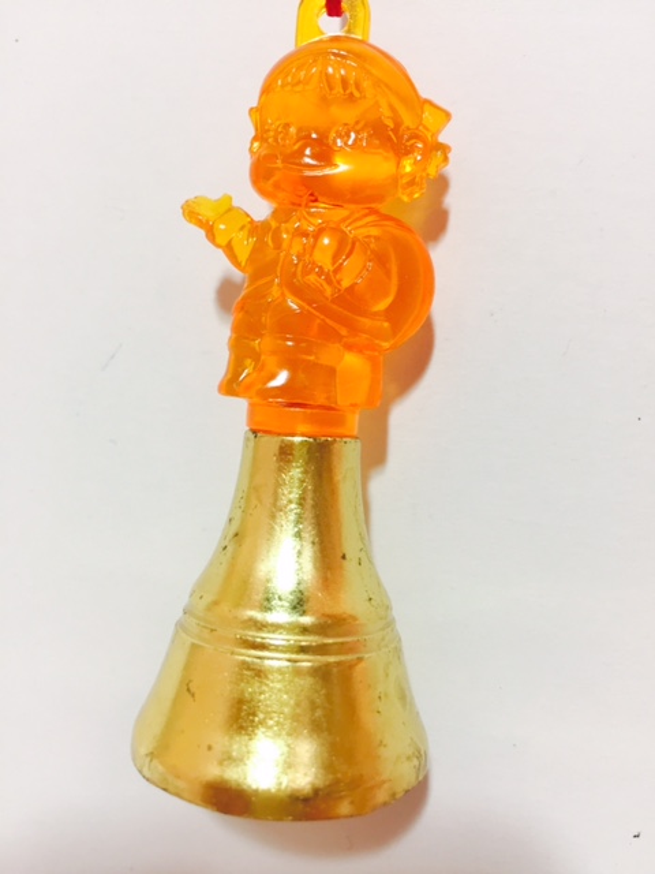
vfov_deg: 61.7
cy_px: 437
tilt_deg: -20.8
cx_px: 328
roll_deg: -1.3
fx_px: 732
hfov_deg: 48.2
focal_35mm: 29
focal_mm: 4.15
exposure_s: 1/33
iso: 100
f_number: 2.2
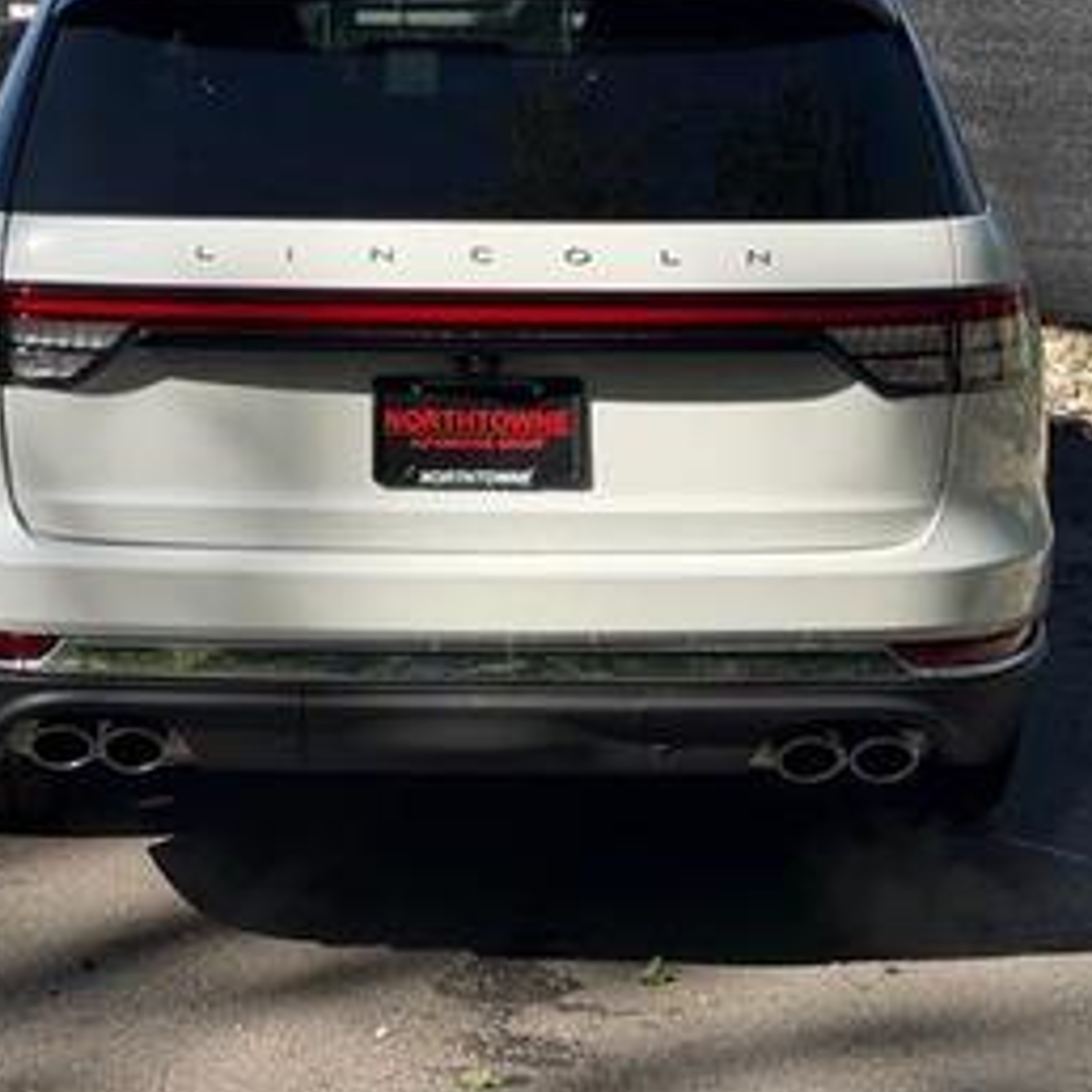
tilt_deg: -7.5
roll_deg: +1.1
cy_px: 368
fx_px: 2962
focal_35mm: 83
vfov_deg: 20.8
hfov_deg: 20.8
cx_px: 360
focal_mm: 6.76
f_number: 1.78
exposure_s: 1/3704
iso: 64
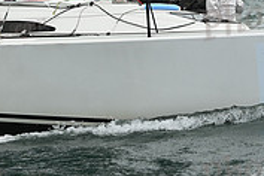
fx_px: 1679
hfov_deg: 9.0
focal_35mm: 229
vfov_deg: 6.0
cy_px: -54
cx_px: 125
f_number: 8
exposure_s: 1/1000
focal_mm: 70
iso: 320
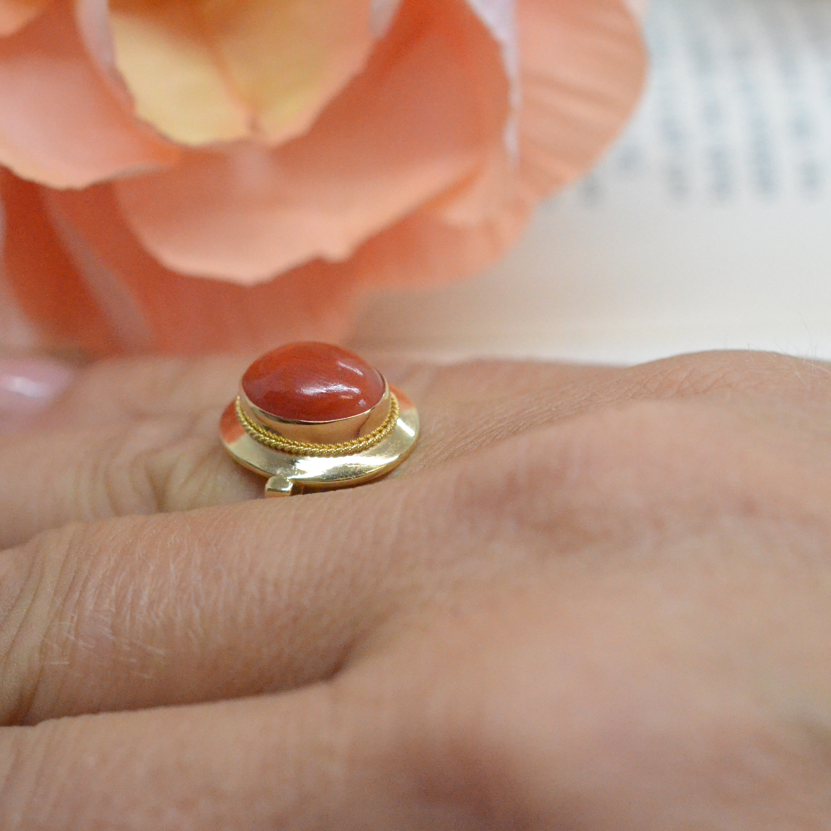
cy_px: 416
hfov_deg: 22.4
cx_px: 337
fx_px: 2091
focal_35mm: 77
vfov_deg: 22.5
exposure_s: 1/3200
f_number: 6.3
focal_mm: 40
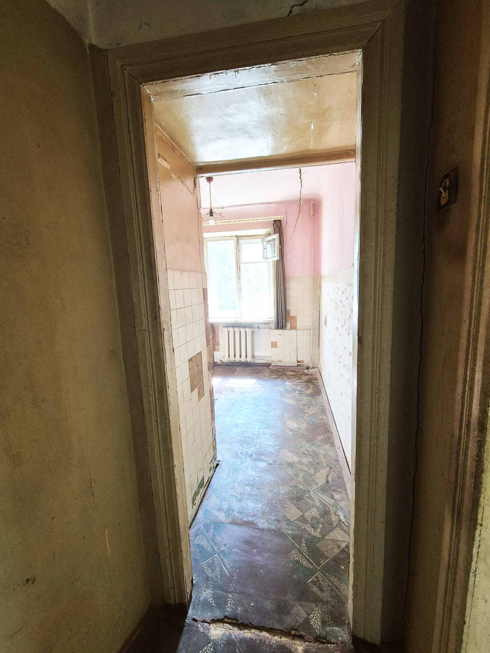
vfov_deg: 106.2
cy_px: 326
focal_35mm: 13
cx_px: 245
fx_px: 245
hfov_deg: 89.9
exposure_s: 1/50
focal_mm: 2.2
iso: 320
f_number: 2.2
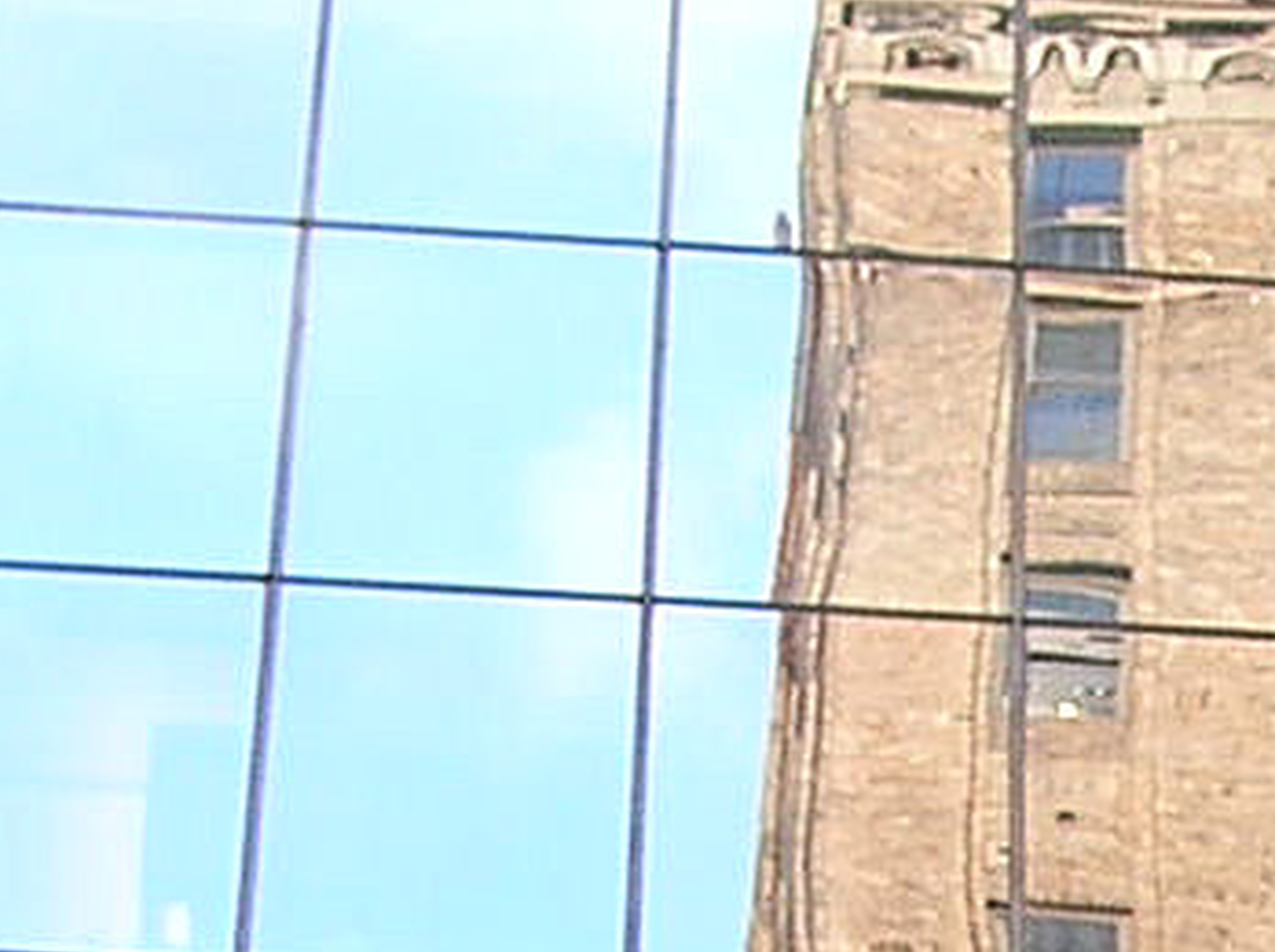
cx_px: 2697
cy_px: 2072
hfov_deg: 7.9
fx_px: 8717
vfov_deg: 6.1
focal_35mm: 237
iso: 50
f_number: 2.7
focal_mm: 6
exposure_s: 1/85.4
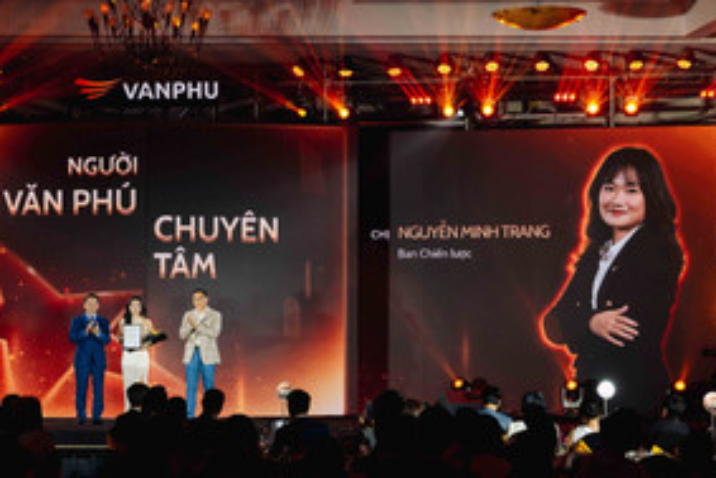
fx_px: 1831
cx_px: 144
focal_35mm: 92
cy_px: 314
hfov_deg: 21.9
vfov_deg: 14.9
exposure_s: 1/100
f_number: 5
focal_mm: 52
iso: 1600
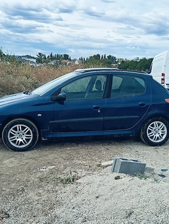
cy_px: 112
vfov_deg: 51.3
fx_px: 234
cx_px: 84
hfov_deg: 39.8
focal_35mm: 36
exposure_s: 1/588
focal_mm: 3.98
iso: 50
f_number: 1.8
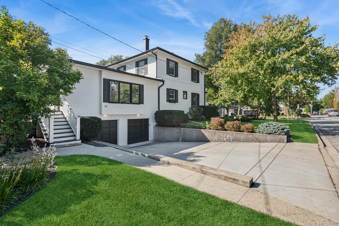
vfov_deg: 70.4
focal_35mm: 17
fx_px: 160
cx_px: 170
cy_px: 113
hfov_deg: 93.3
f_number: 11
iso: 400
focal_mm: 17
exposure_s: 1/60
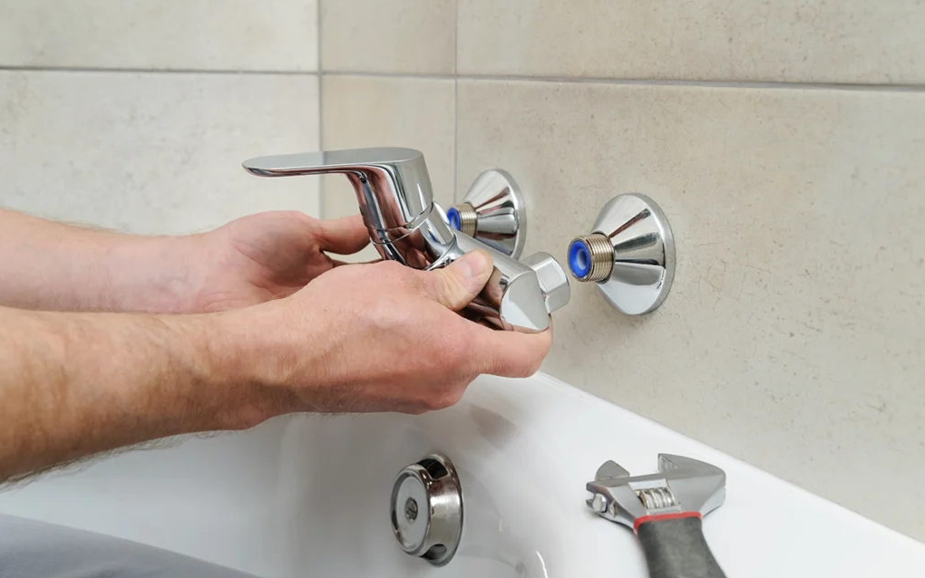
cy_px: 279
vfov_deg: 28.0
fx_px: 1160
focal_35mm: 46
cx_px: 462
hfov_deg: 43.5
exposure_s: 1/100
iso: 200
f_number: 7.1
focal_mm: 45
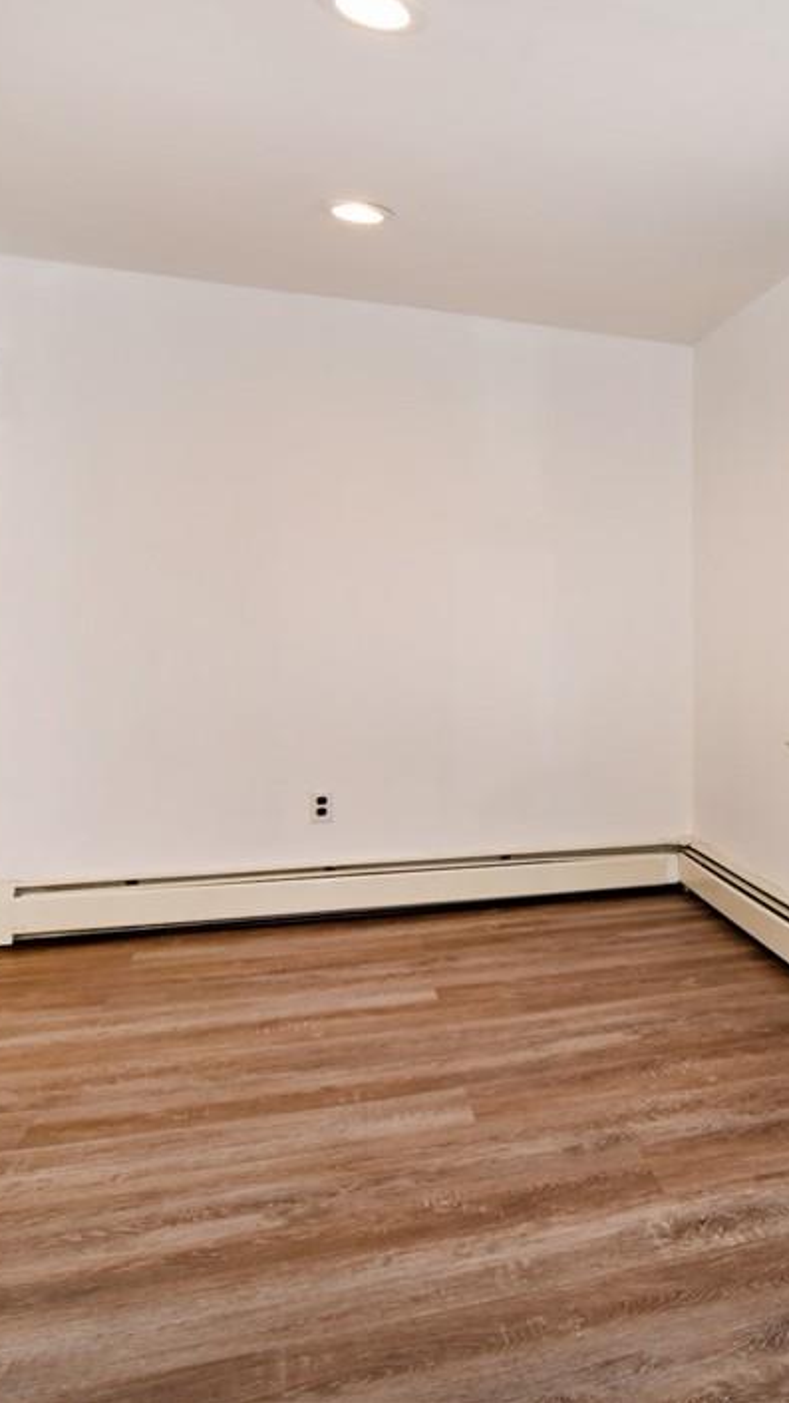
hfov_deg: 33.5
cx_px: 922
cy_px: 686
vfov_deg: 66.1
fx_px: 1079
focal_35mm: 29
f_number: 11
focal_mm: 12
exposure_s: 1/25
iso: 800
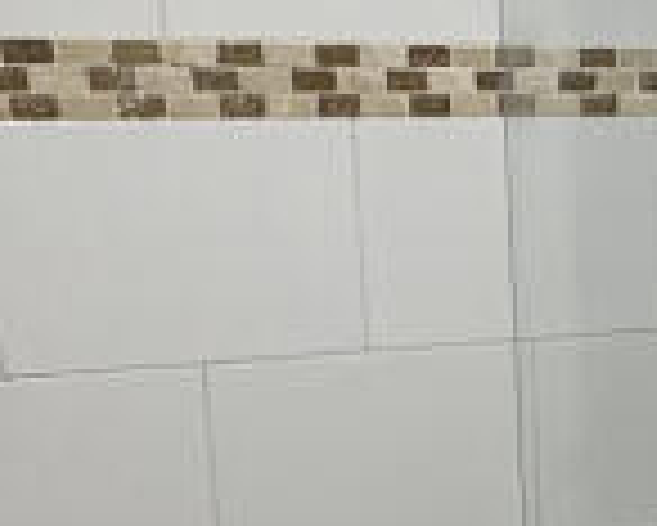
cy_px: 643
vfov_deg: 15.4
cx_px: 828
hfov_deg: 18.7
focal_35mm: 96
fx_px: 1868
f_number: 2.2
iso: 250
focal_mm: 2.22
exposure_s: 1/100
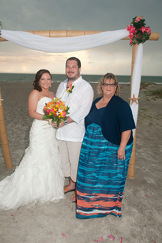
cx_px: 81
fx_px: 223
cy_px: 122
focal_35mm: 33
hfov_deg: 39.9
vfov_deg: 57.3
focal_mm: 22
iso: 400
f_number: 5.6
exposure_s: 1/160
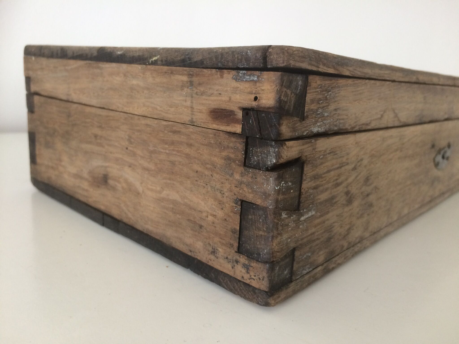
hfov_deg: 61.7
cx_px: 230
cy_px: 172
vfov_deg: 48.2
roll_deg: -4.4
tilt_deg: -12.8
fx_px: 385
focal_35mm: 29
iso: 64
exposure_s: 1/33
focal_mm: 4.15
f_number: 2.2
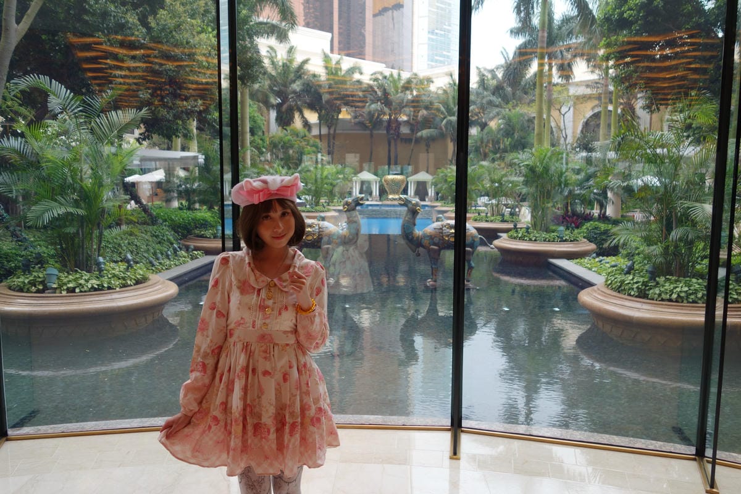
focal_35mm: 28
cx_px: 370
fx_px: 576
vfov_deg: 46.4
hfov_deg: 65.5
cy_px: 247
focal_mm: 10.4
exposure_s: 1/100
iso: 125
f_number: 2.5
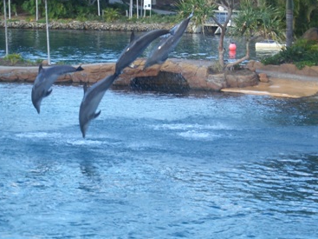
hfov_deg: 15.3
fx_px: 1185
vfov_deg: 11.5
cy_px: 88
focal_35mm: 129
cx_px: 127
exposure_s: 1/125
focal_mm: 12.2
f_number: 3.9
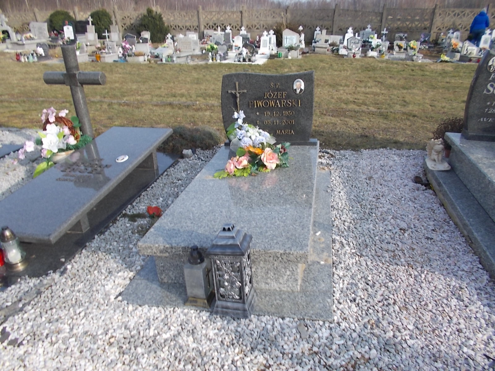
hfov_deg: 67.3
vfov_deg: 53.1
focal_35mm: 26
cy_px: 186
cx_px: 248
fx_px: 372
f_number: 8
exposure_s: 1/80
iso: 80
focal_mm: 4.6
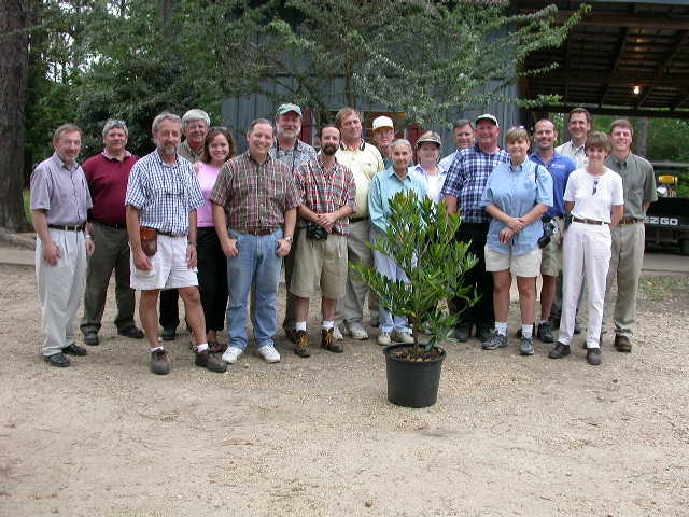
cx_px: 344
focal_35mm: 38
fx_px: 756
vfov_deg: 37.7
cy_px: 258
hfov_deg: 49.0
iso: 100
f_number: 3.3
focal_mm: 7.85
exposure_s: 1/52.8
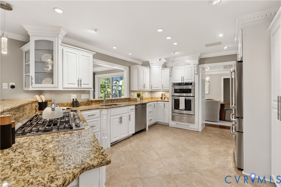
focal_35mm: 16
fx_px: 125
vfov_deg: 73.7
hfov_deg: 96.8
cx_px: 140
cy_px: 94
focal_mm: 16
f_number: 9
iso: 1000
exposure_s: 1/6
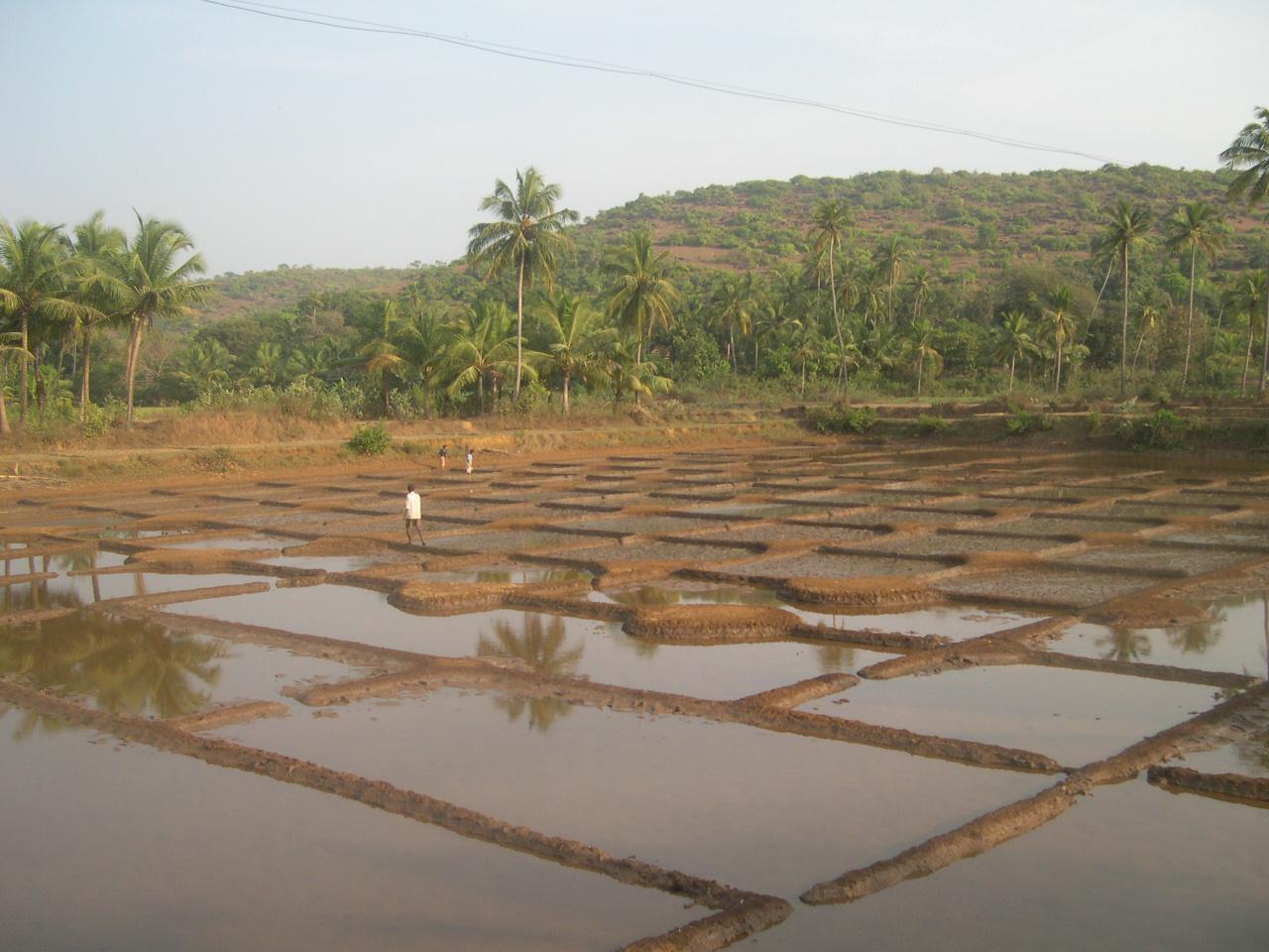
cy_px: 476
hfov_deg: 49.0
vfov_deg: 37.7
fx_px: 1393
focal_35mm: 38
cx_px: 634
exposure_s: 1/506
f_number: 2.8
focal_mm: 8
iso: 100
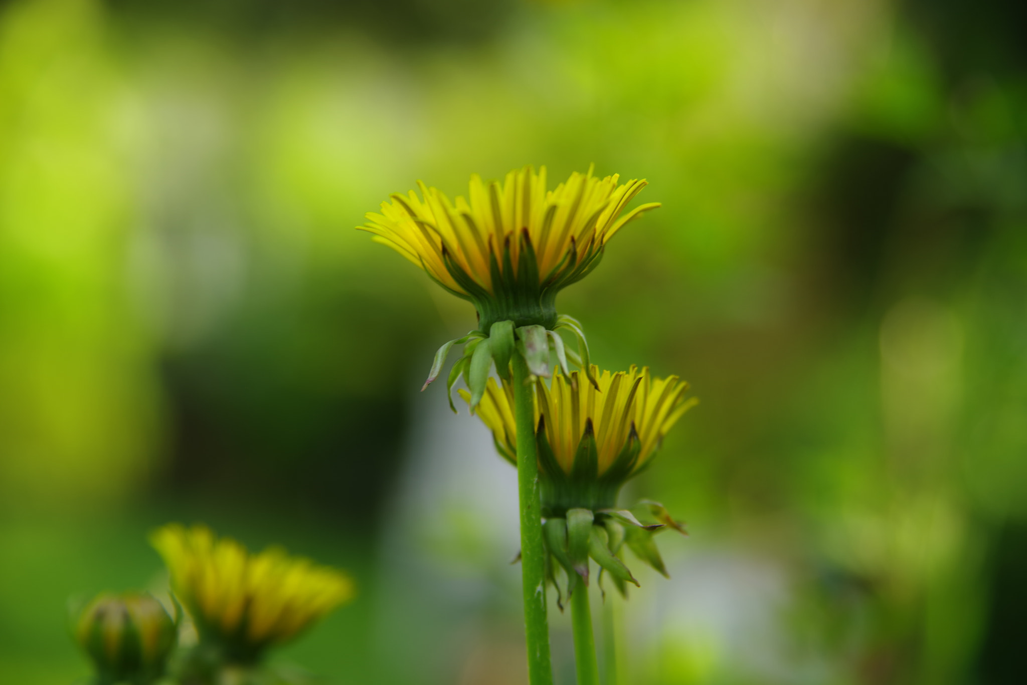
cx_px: 514
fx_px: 2140
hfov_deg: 27.0
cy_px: 342
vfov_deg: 18.2
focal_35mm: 75
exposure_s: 1/40
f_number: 3.5
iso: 100
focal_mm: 75
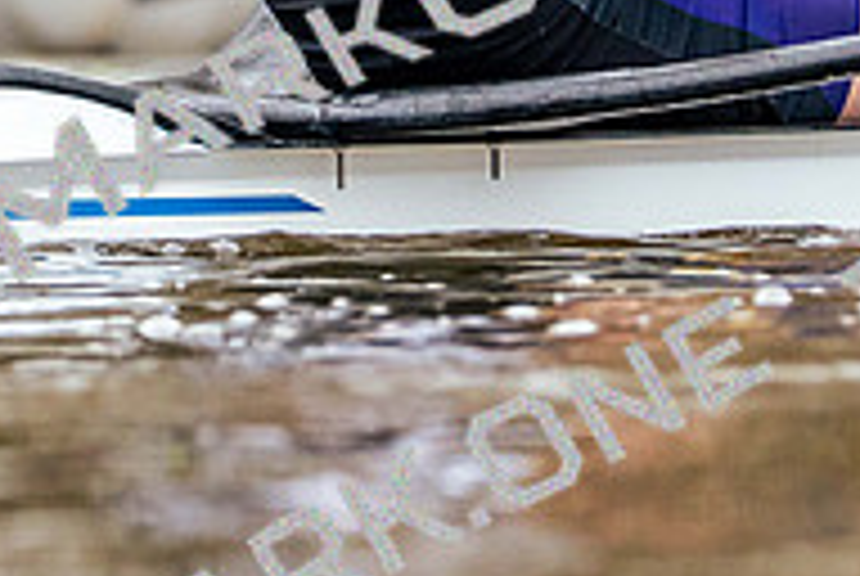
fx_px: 27682
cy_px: -187
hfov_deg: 1.8
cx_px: 599
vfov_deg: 1.2
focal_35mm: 1157
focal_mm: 382
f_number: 6.3
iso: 5000
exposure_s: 1/2000
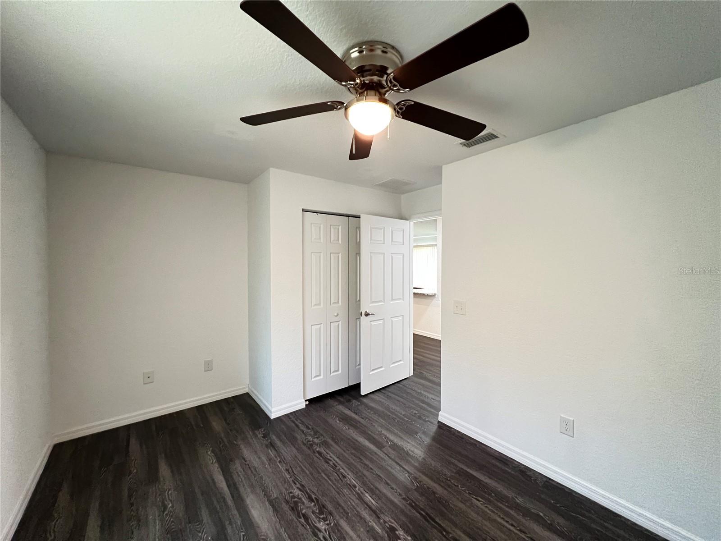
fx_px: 271
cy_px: 270
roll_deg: +1.1
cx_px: 360
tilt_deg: -0.1
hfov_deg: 106.2
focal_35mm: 13
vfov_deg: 89.9
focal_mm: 1.57
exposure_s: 1/60
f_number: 1.8
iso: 640
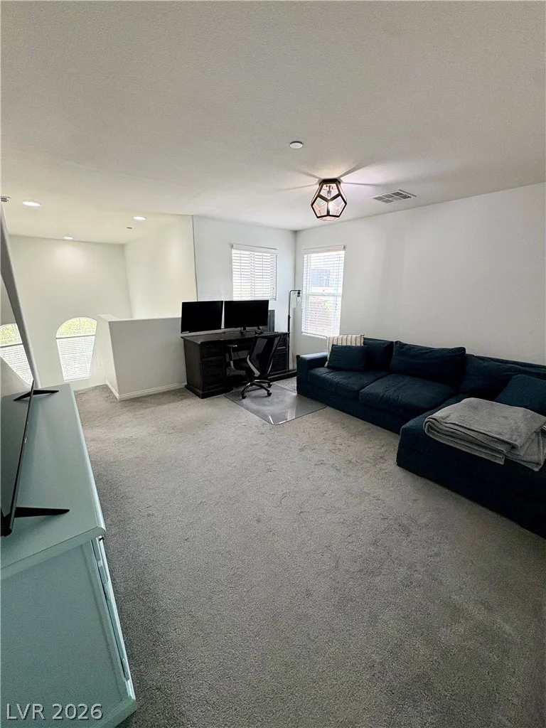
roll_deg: -0.7
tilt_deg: -14.4
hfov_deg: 85.7
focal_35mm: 14
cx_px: 273
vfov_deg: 102.1
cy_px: 364
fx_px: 294
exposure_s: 1/120
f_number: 2.2
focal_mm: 2.22
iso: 200
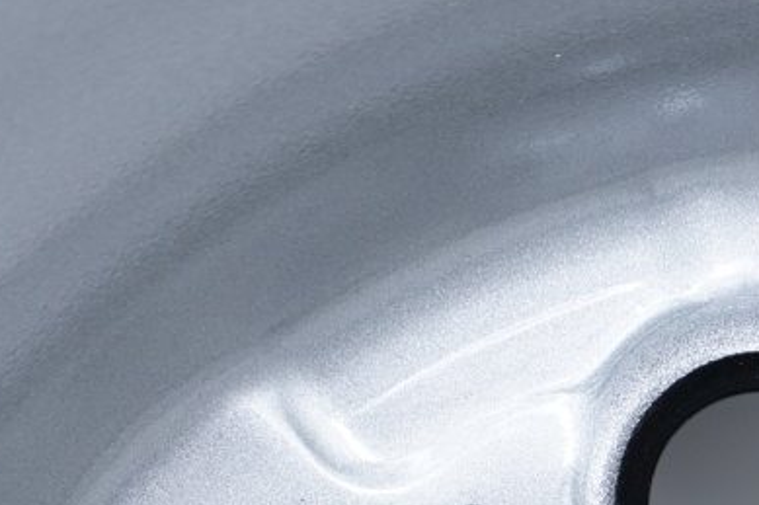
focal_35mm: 153
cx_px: 907
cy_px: 1188
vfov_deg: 8.3
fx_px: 3224
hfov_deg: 13.1
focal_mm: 31
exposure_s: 1/125
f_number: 5.6
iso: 250
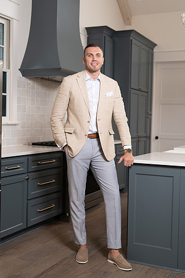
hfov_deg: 27.0
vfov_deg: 39.6
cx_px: 92
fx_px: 385
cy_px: 139
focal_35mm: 50
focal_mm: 50
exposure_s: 1/160
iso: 100
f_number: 2.5
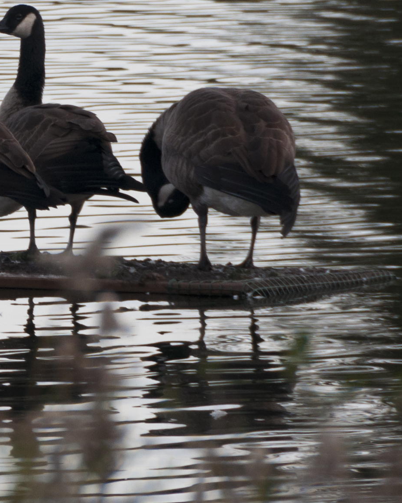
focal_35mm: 1039
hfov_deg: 1.5
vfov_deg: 1.9
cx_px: -176
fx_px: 15460
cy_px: 52
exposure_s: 1/180
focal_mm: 200
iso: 400
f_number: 9.5
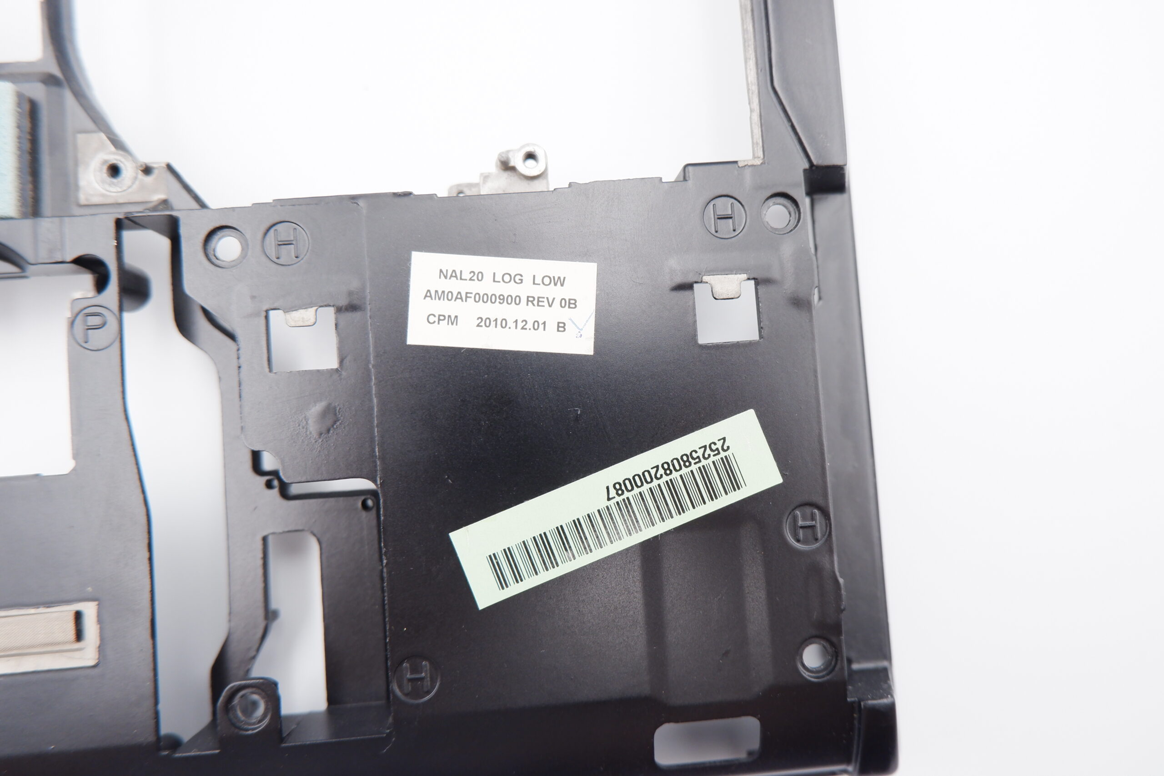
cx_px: 582
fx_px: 776
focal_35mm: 24
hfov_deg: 73.7
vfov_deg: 53.1
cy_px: 388
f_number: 4
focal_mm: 16.1
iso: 800
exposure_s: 1/140
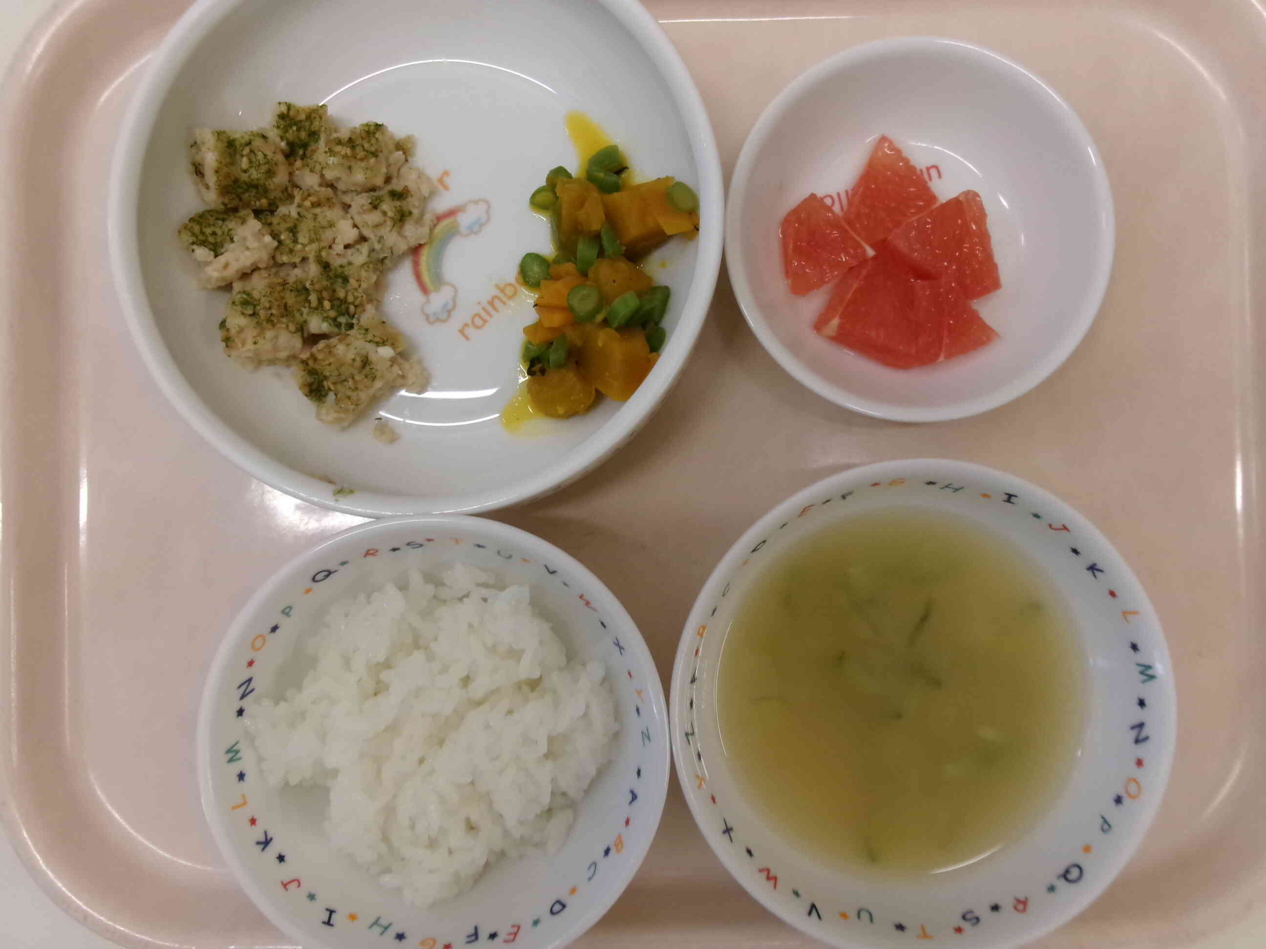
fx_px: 1024
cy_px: 474
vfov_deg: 49.7
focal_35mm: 28
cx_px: 633
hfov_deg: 63.4
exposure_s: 1/60
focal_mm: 5.1
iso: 280
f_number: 3.9
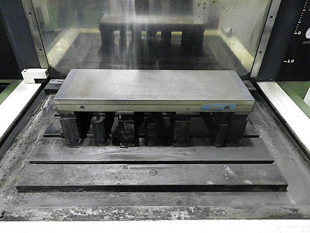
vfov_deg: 54.9
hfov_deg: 69.4
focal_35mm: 25
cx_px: 155
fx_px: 224
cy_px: 116
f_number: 3.5
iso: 640
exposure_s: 1/15
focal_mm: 4.5
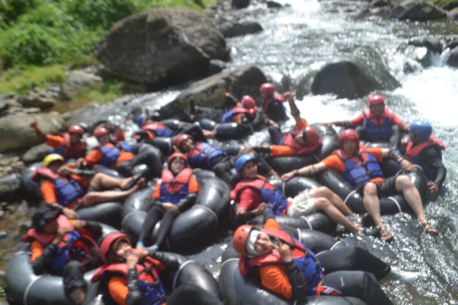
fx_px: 344
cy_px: 152
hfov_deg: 67.4
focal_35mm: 27
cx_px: 229
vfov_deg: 47.9
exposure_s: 1/1250
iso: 400
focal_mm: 18
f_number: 5
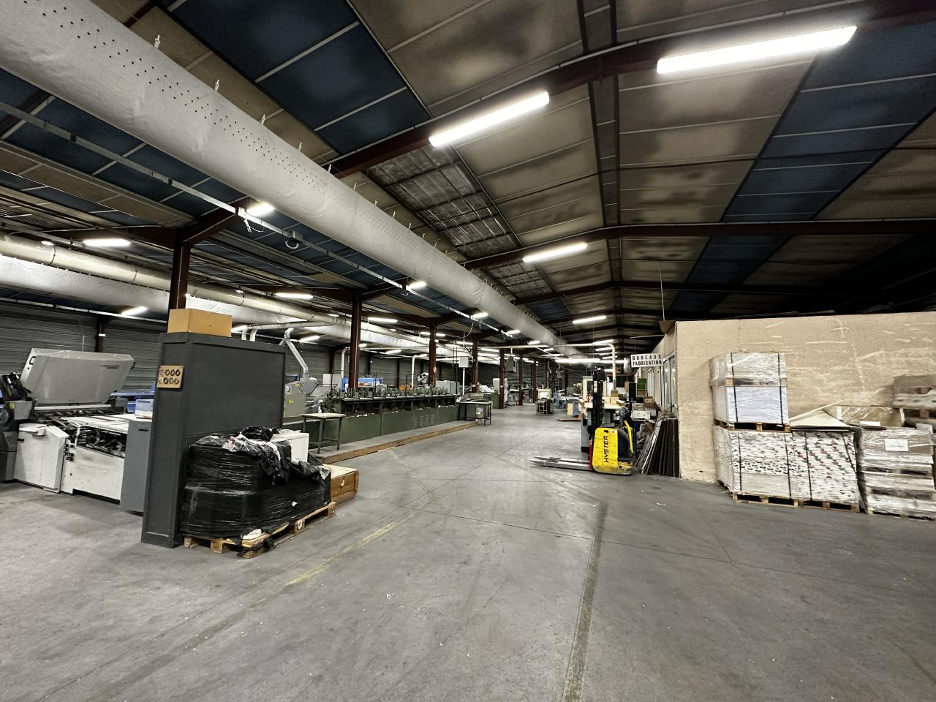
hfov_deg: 102.1
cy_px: 351
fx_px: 379
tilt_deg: +4.4
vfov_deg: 85.7
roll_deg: -1.7
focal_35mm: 14
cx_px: 468
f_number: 2.2
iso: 400
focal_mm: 2.22
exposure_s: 1/60
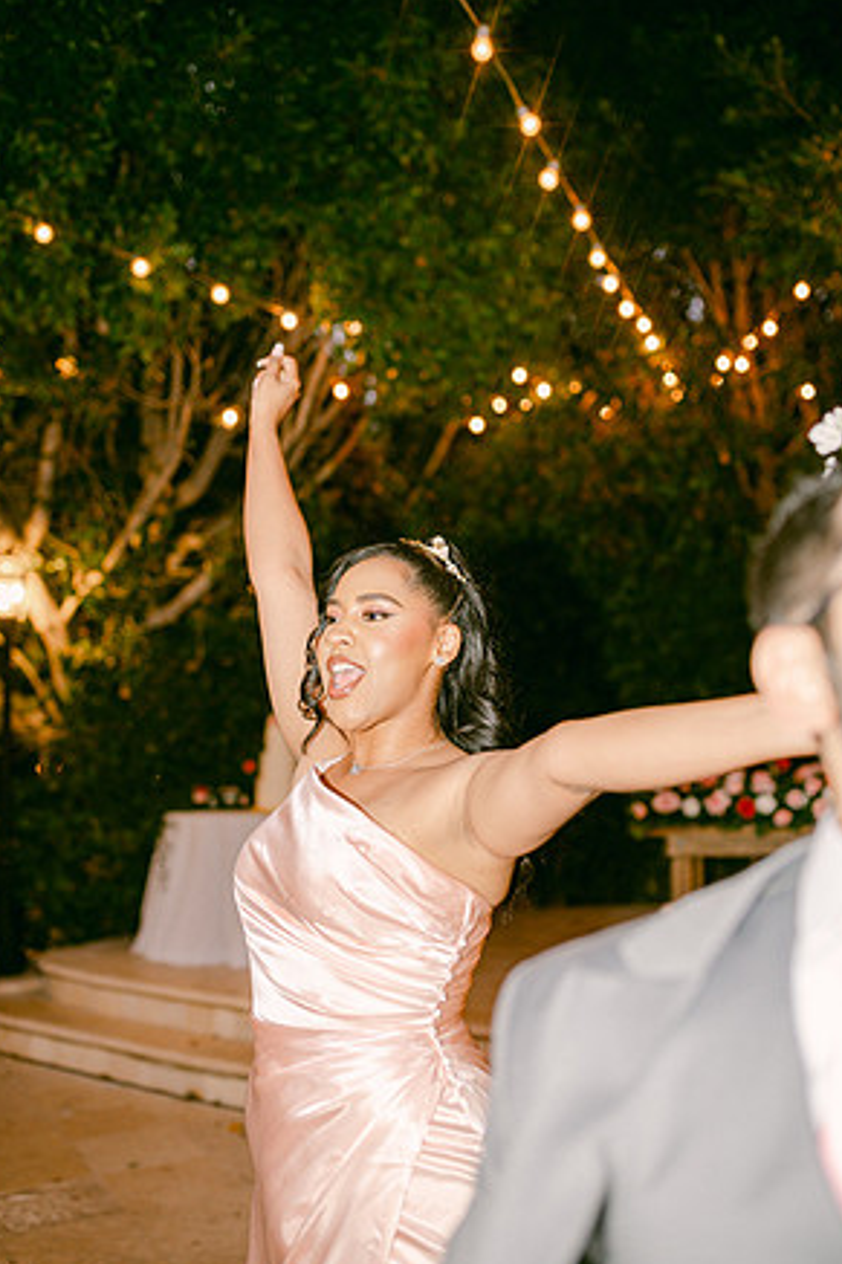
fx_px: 1264
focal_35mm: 36
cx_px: 415
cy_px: 639
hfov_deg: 36.8
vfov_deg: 53.1
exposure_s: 1/160
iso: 1000
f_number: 2
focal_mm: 35
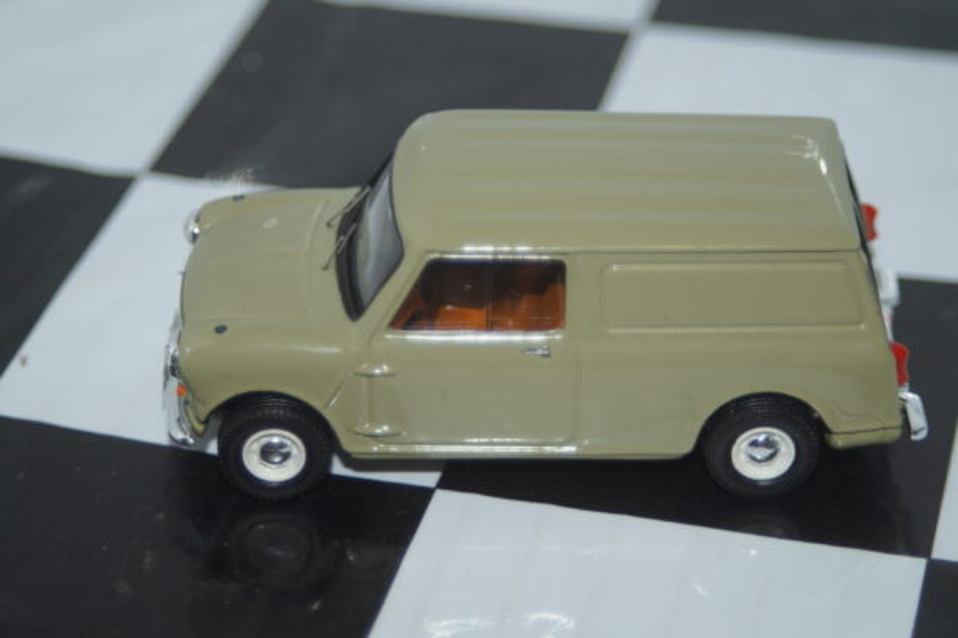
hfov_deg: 17.1
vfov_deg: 11.4
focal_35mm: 120
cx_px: 479
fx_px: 3193
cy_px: 319
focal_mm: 80
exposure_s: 1/60
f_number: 5.6
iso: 200
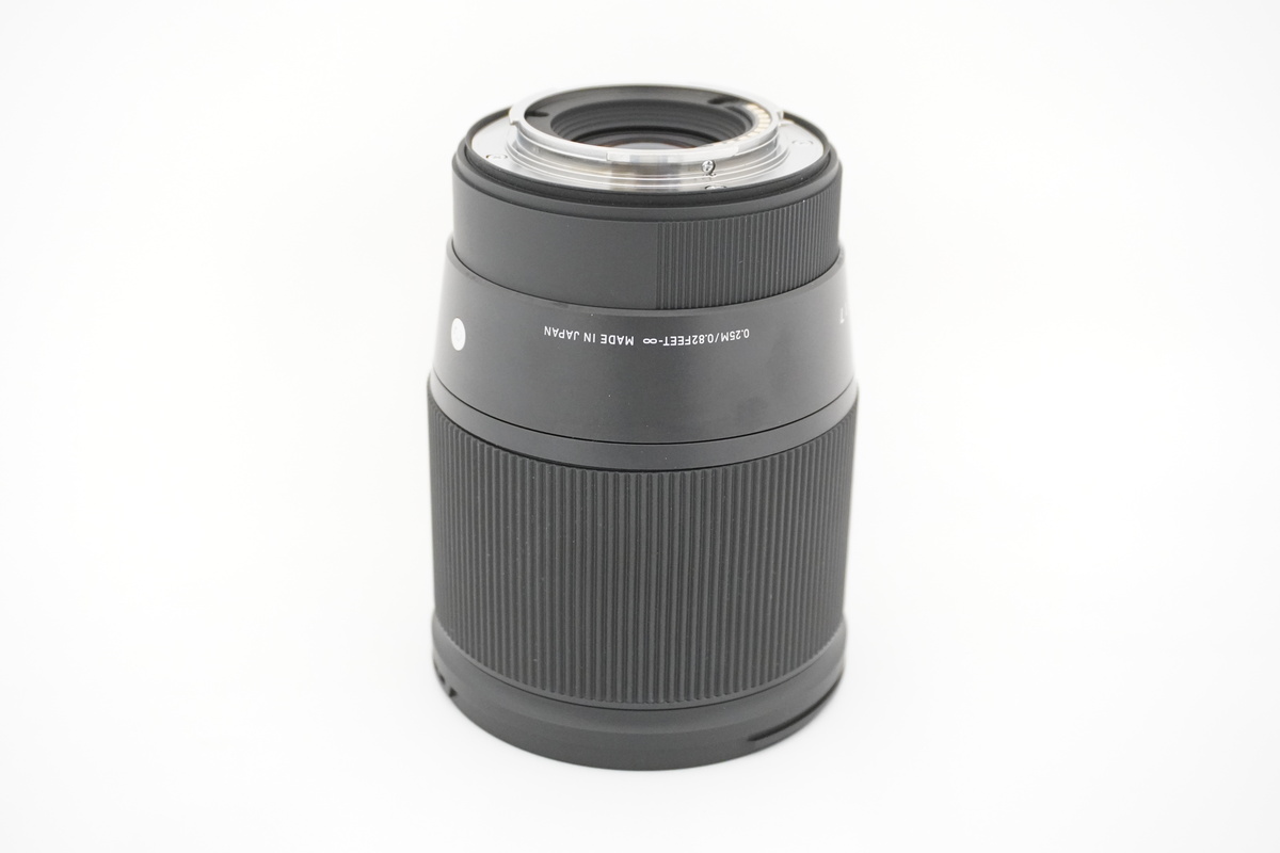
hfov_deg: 38.9
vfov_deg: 26.5
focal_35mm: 51
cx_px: 640
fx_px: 1813
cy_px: 426
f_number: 5
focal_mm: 34
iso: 3200
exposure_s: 1/60
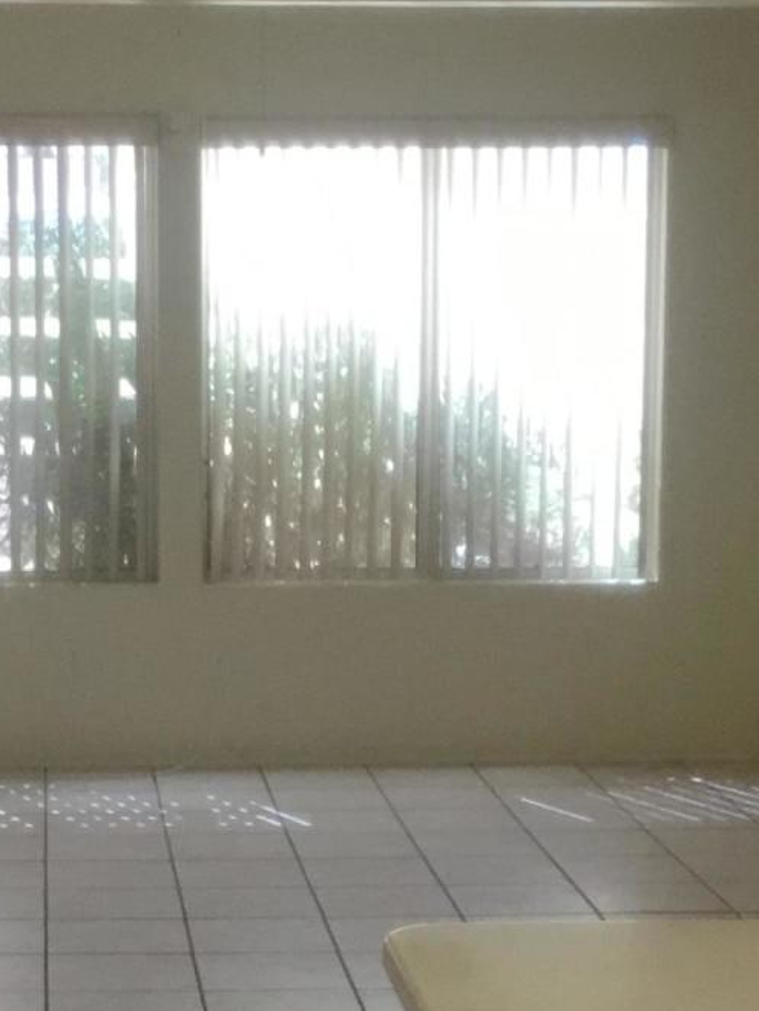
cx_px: 228
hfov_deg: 15.7
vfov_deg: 20.8
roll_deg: -0.7
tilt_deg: -8.2
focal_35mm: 94
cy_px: 663
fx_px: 2748
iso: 40
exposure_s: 1/30
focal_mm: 3.3
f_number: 2.4
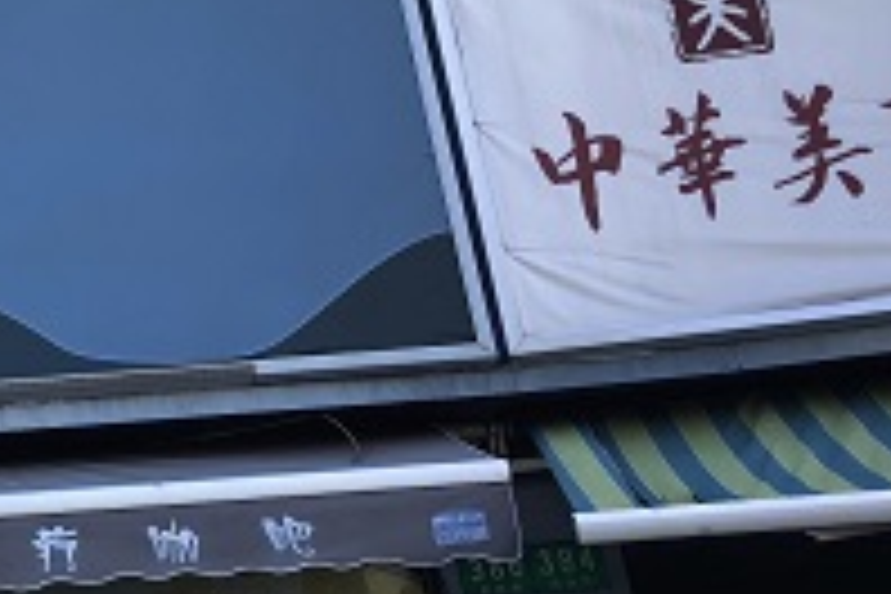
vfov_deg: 12.4
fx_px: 2698
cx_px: -619
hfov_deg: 16.3
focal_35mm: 109
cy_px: -4
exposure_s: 1/2020
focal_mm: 5.75
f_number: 2
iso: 50
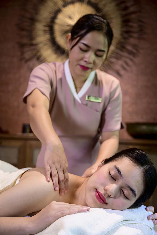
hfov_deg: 23.8
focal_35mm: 57
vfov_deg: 35.1
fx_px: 373
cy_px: 118
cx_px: 78
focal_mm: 57
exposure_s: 1/200
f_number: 3.2
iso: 1000
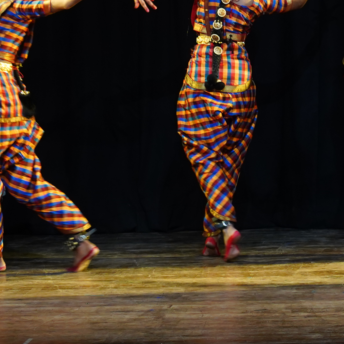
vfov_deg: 8.2
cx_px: 322
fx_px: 2395
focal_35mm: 213
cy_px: -5
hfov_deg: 8.2
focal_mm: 65
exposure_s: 1/125
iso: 1600
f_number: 5
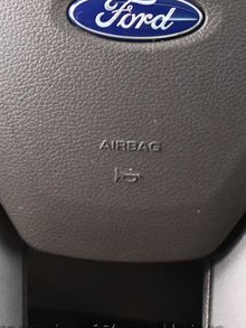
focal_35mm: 126
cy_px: 113
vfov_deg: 15.6
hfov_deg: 11.4
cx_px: -94
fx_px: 1193
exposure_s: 1/60
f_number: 4.2
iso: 5000
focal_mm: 30
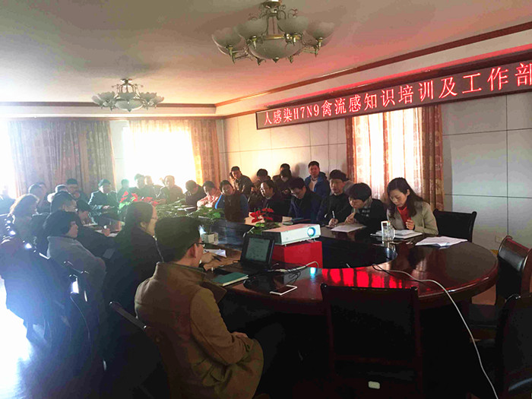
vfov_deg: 48.2
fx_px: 446
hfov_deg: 61.7
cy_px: 200
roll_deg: +4.1
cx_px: 266
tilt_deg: -6.1
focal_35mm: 29
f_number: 2.2
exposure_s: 1/33
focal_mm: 4.15
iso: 50
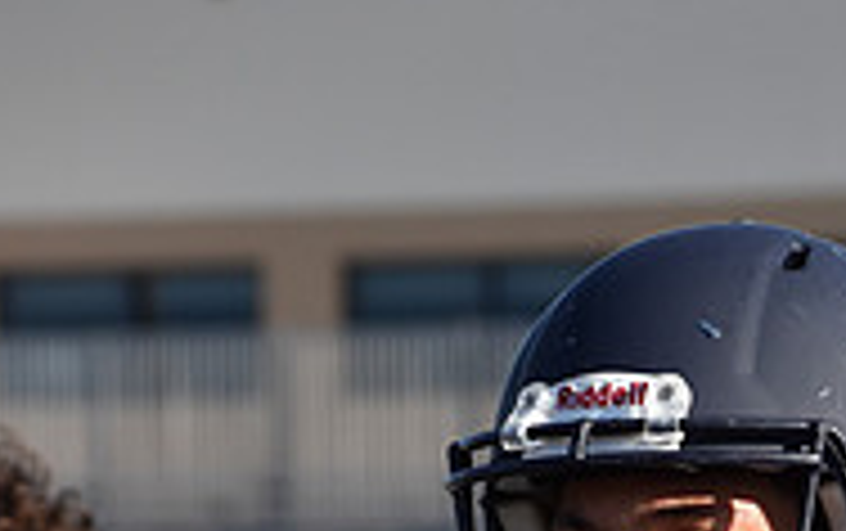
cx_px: 736
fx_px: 12604
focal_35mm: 546
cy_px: 1246
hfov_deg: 3.8
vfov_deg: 2.4
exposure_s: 1/1600
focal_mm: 116
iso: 400
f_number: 7.1
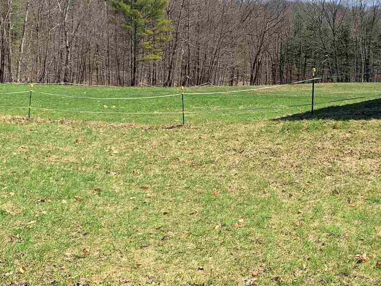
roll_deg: -0.5
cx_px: 267
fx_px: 594
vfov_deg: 26.7
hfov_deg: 35.0
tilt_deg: -2.0
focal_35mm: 54
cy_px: 67
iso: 25
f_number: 1.8
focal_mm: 4.25
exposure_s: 1/2421
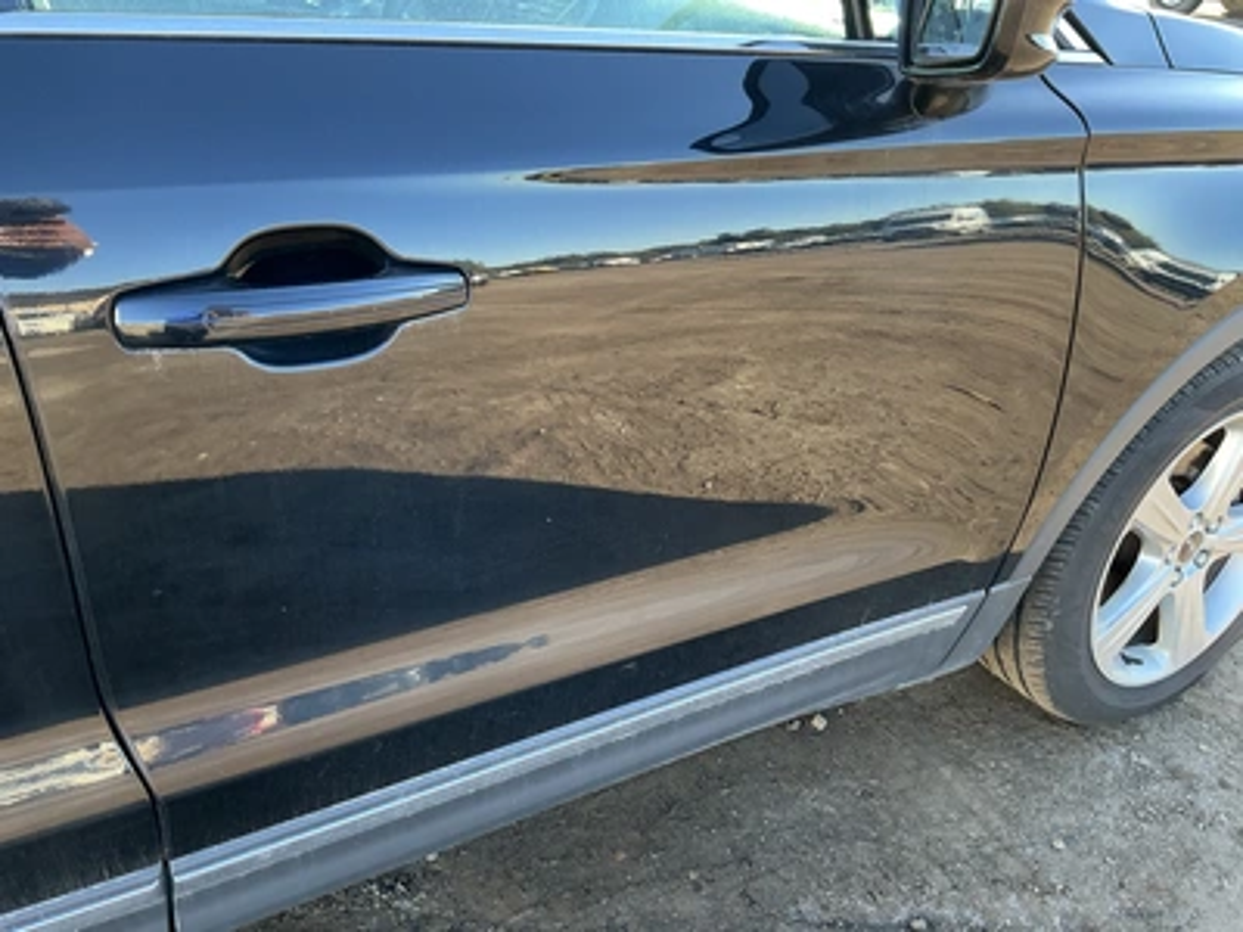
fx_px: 1005
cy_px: 466
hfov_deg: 63.4
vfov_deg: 49.7
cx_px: 622
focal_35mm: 28
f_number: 1.8
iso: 50
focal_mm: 3
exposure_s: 1/122
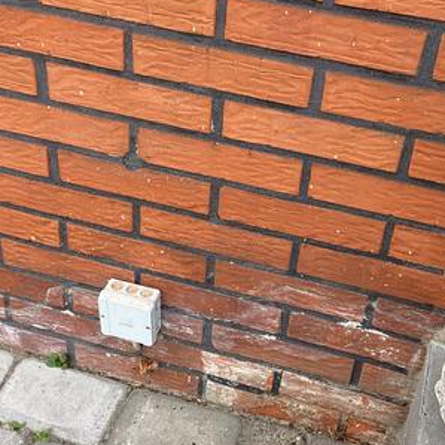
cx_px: 234
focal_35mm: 55
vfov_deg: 31.1
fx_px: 800
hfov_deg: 31.1
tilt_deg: -38.4
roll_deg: -5.2
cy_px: 226
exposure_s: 1/120
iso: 32
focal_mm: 3.3
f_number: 2.4
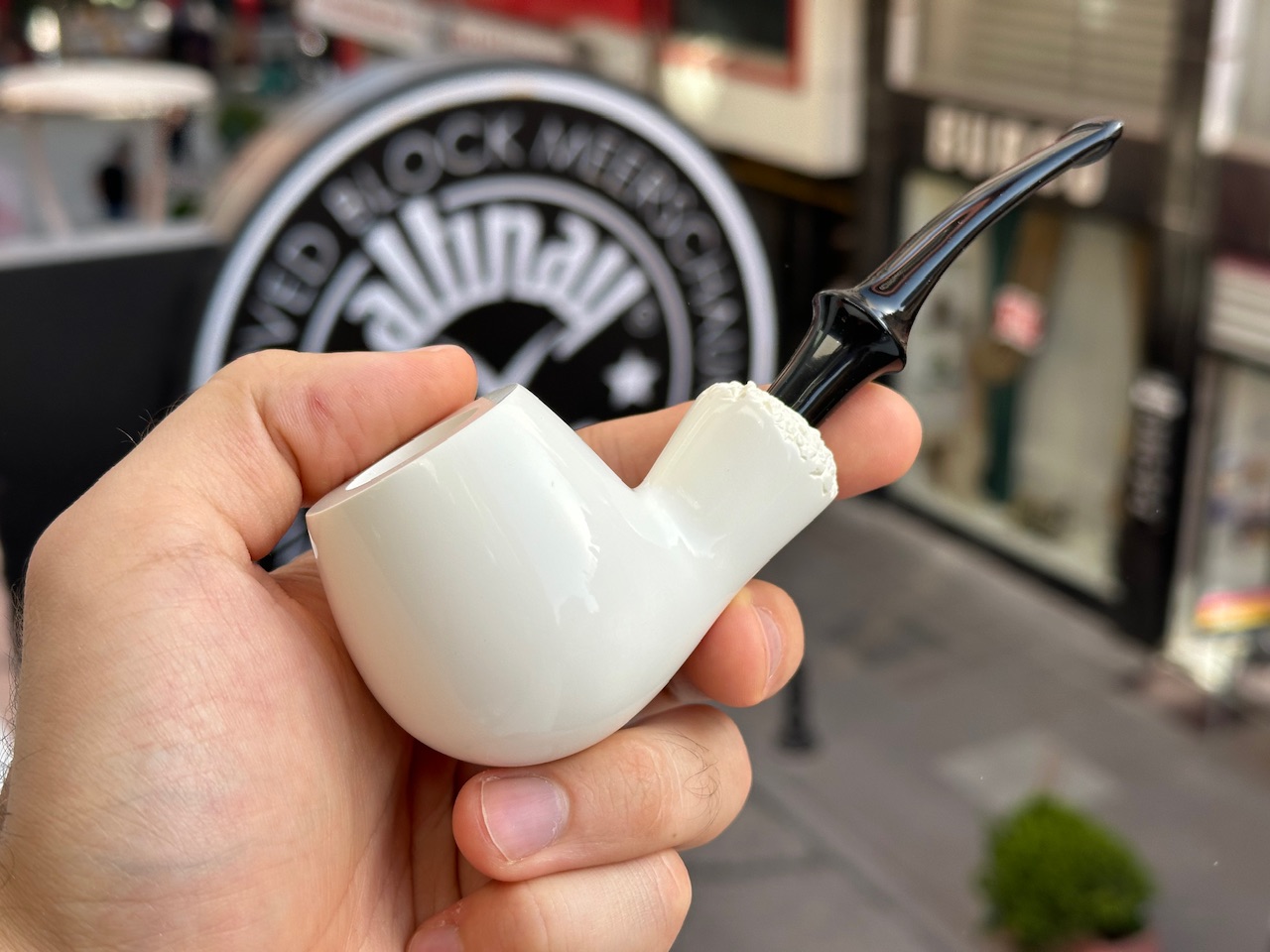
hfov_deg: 39.7
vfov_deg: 30.3
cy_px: 476
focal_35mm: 48
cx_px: 635
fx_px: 1761
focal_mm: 6.86
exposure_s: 1/823
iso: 64
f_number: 1.78
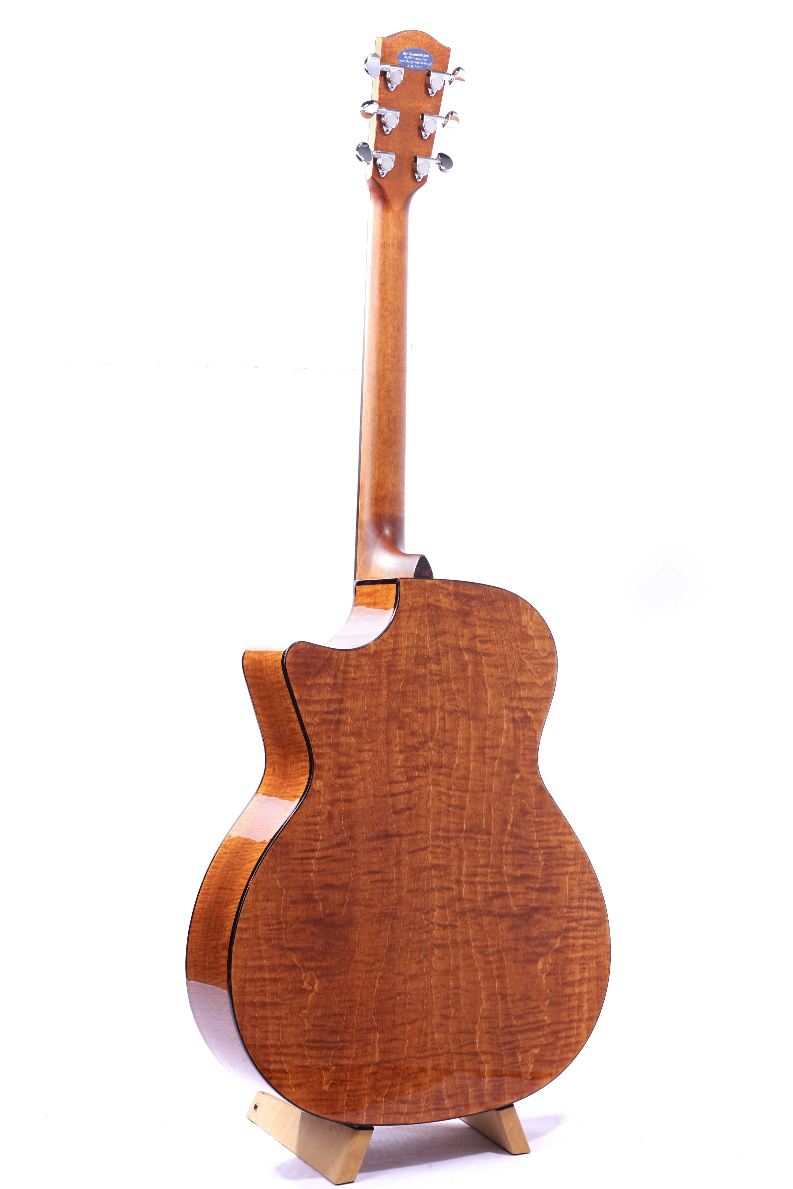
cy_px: 594
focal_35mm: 65
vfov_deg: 31.0
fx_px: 2148
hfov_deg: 20.9
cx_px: 396
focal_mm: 65
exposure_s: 1/50
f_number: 20
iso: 100
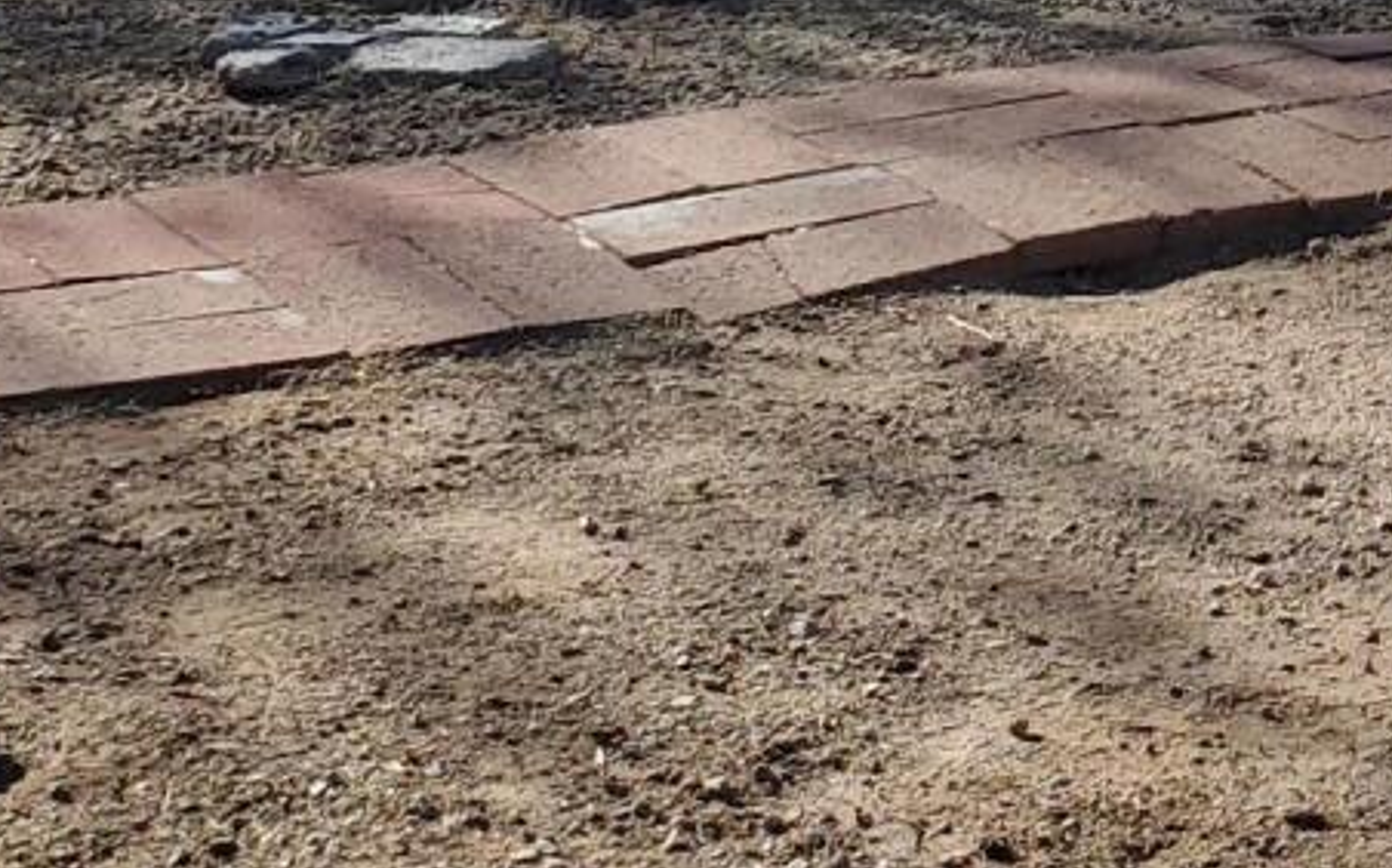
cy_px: -480
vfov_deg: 10.3
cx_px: 1577
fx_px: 4626
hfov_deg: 16.5
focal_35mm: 122
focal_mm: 4.3
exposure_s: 1/1516
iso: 50
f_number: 2.4
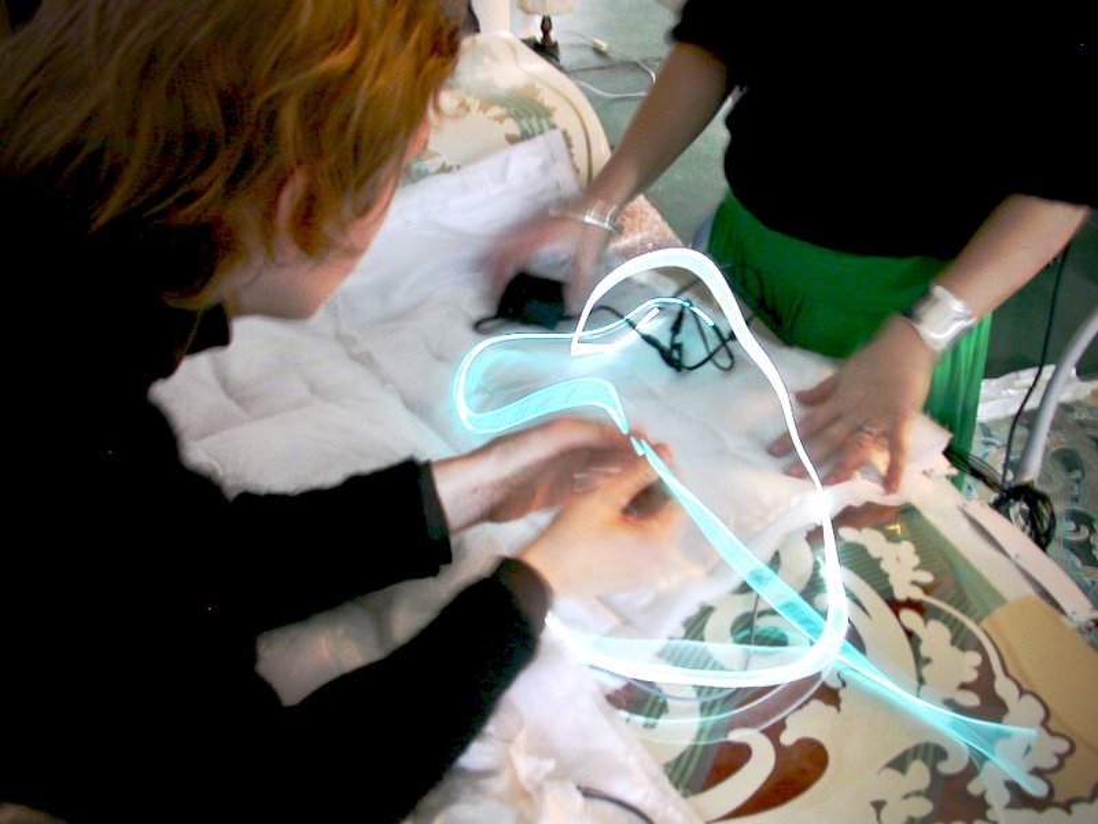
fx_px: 1205
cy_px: 412
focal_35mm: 38
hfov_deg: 49.0
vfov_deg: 37.7
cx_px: 549
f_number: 3
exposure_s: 1/3.7
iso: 158
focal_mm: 7.85
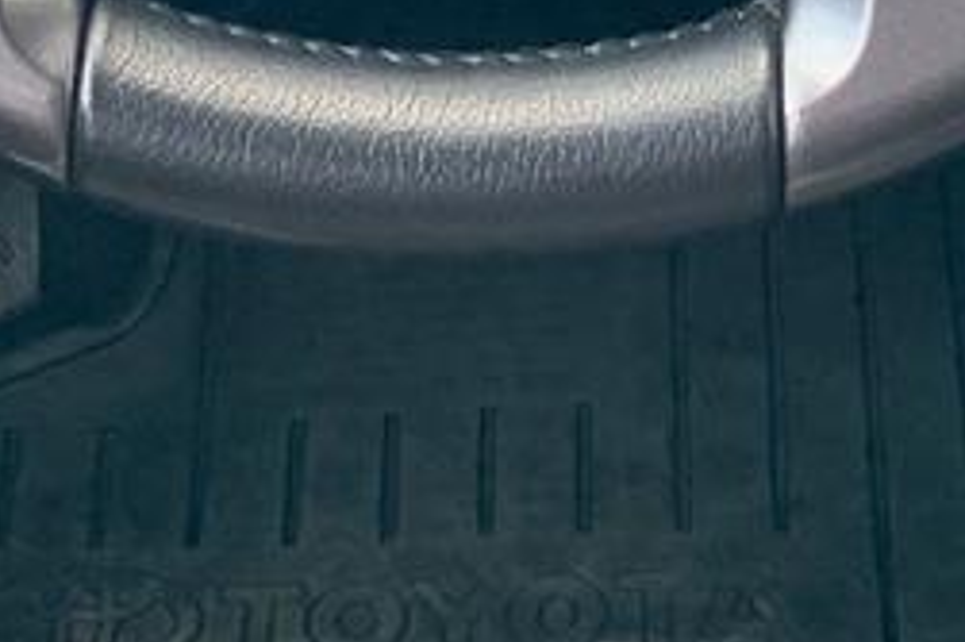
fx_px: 3697
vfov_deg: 8.7
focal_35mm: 138
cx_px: 477
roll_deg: +1.1
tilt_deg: -17.4
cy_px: -1069
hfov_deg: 14.9
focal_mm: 4.25
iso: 25
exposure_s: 1/121
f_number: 1.8
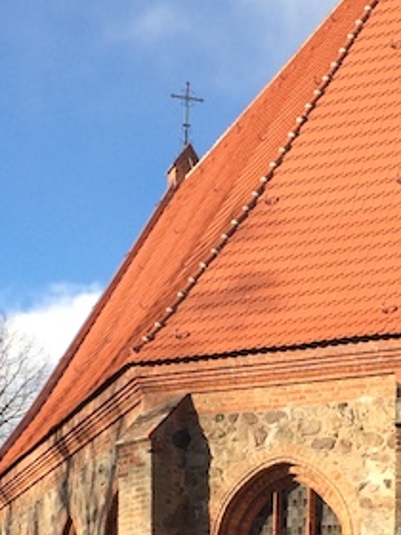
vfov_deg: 18.3
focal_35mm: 106
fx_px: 1637
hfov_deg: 13.8
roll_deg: +0.1
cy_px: 478
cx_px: 369
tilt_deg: +8.6
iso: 32
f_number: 2.2
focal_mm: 4.15
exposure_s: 1/1325
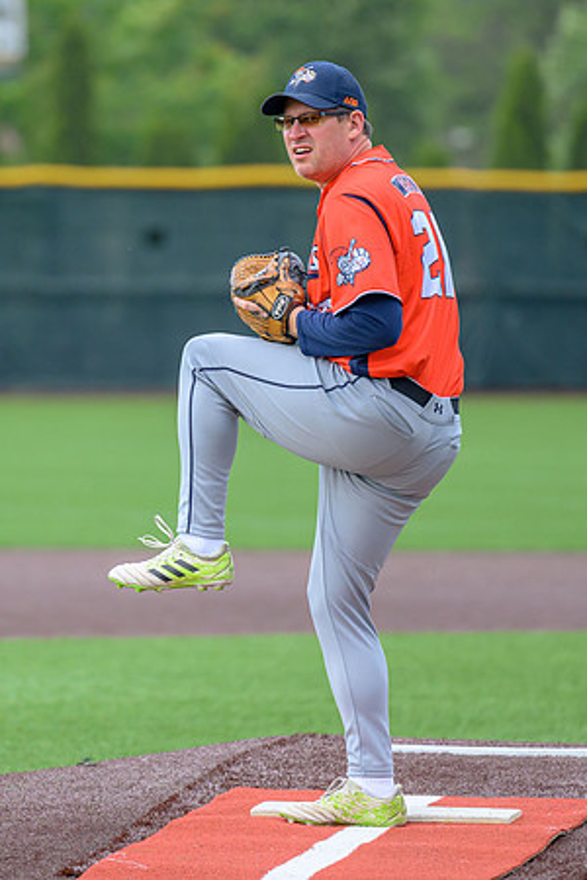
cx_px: 140
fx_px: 10771
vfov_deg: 4.7
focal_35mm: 440
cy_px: 463
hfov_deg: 3.1
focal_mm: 200
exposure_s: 1/2000
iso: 640
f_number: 2.8
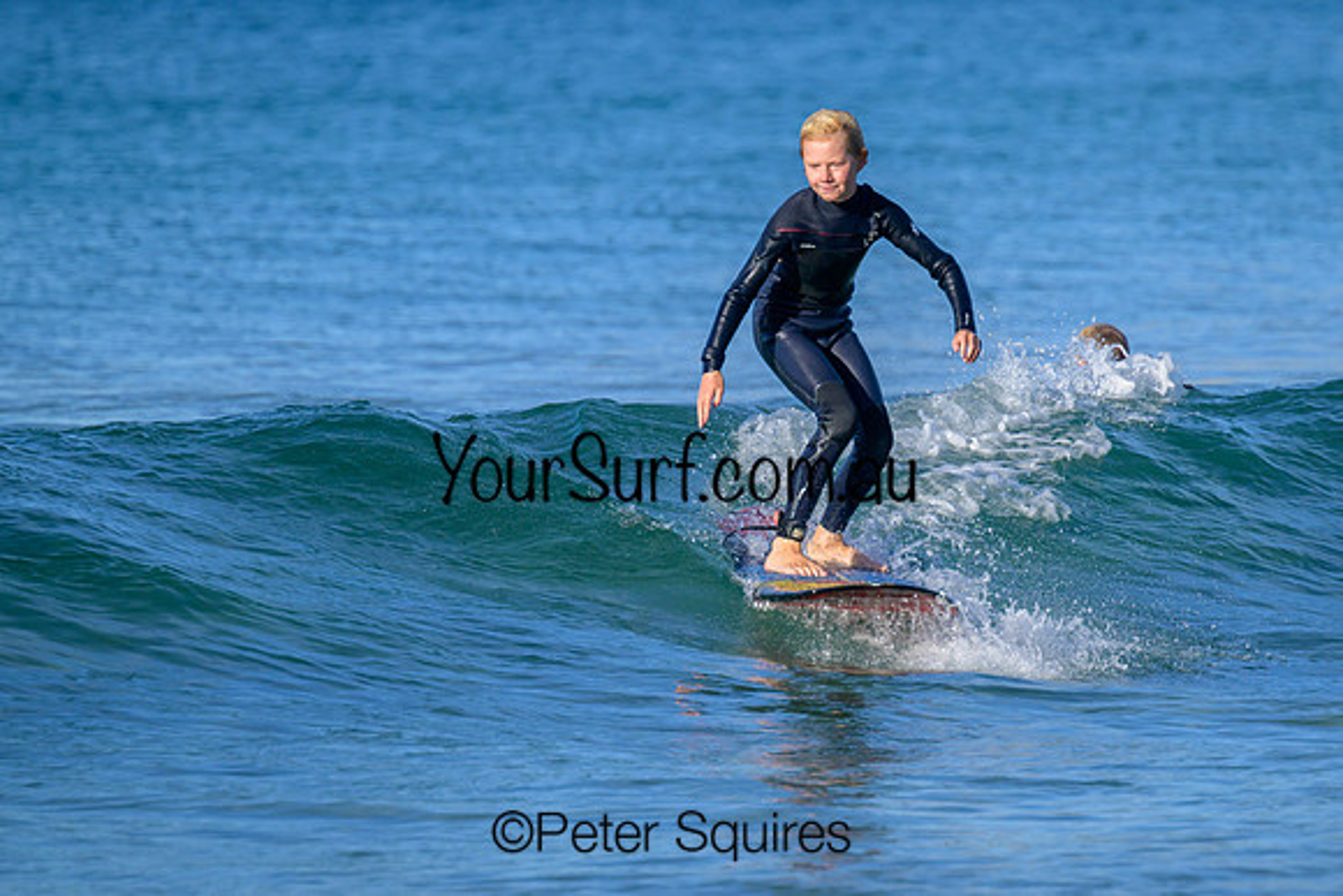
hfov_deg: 2.7
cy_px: 448
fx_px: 28406
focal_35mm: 761
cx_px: 866
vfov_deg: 1.8
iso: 500
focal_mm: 560
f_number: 8
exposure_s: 1/1600
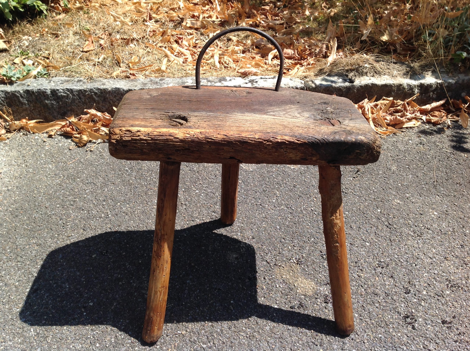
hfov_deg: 52.7
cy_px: 176
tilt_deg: -34.1
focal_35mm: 35
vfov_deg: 40.6
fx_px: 475
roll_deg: -2.5
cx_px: 235
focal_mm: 4.28
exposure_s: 1/1374
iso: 50
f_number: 2.4
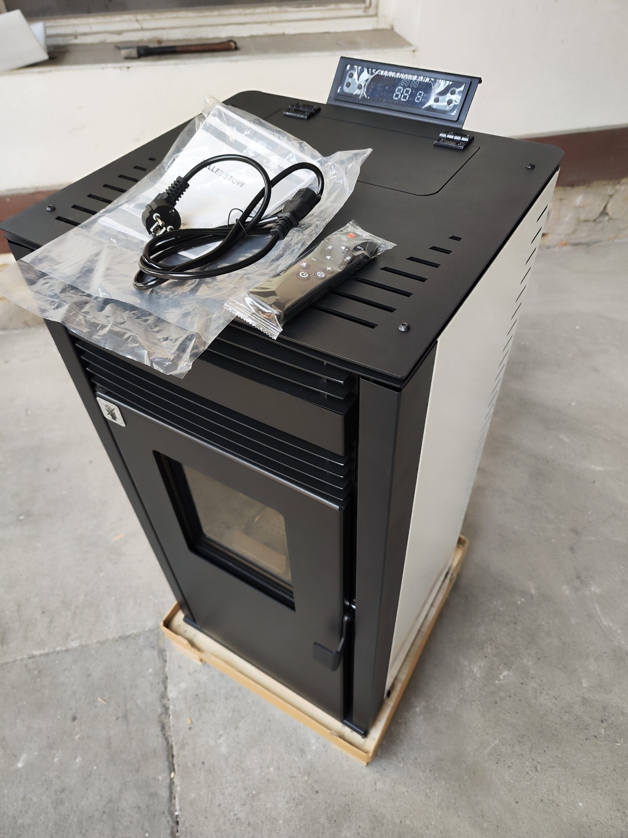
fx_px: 556
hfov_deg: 58.9
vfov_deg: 73.9
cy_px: 419
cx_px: 314
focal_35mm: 23
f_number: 1.69
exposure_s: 1/100
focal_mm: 7.01
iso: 241
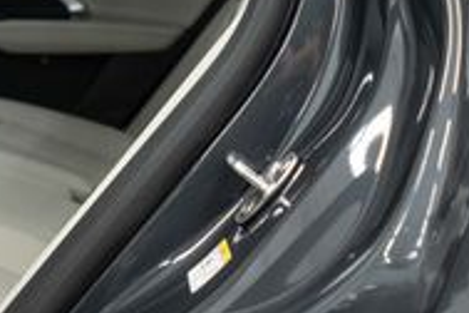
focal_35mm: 95
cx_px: -179
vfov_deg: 14.1
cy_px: -21
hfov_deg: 19.4
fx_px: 1238
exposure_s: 1/50
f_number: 3.2
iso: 640
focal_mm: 28
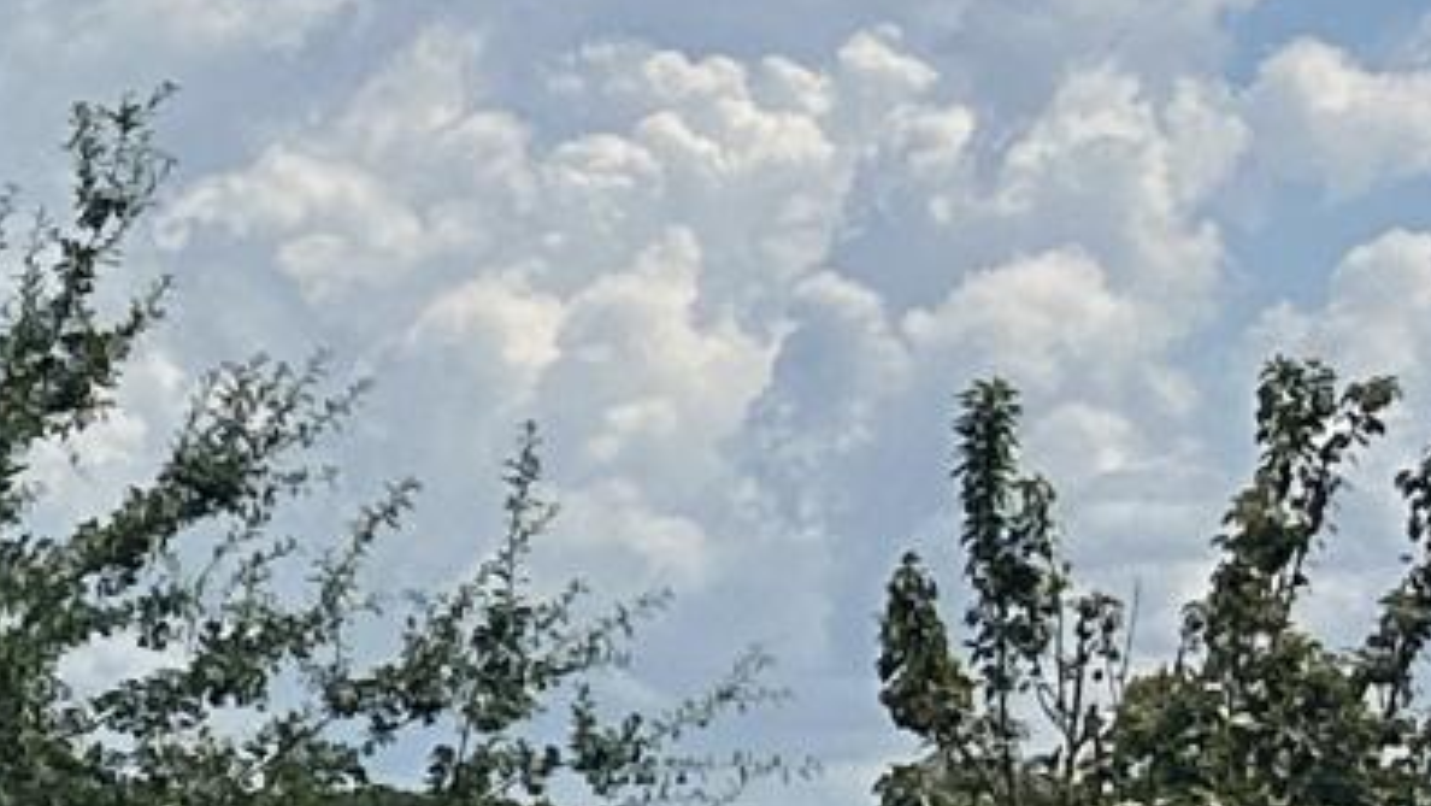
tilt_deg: -3.8
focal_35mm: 198
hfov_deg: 8.7
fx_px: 7515
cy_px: 1594
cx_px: -3068
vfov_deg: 6.0
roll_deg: -1.4
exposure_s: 1/7042
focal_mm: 6.86
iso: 80
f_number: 1.78
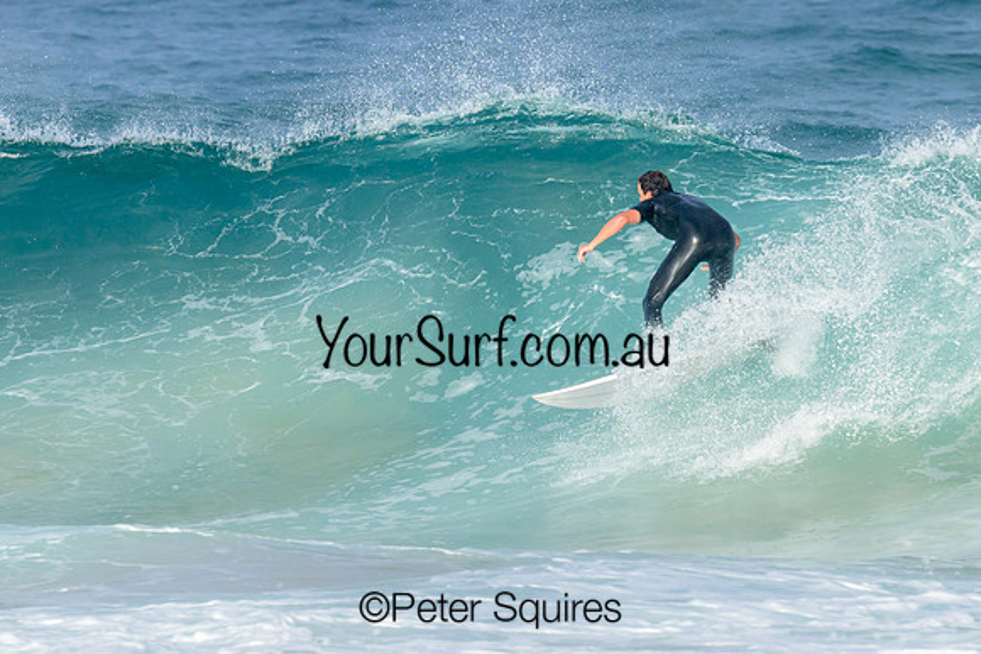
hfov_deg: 2.7
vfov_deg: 1.8
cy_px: 226
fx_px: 20937
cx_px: 536
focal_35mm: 768
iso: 720
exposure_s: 1/1600
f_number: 11
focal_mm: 550
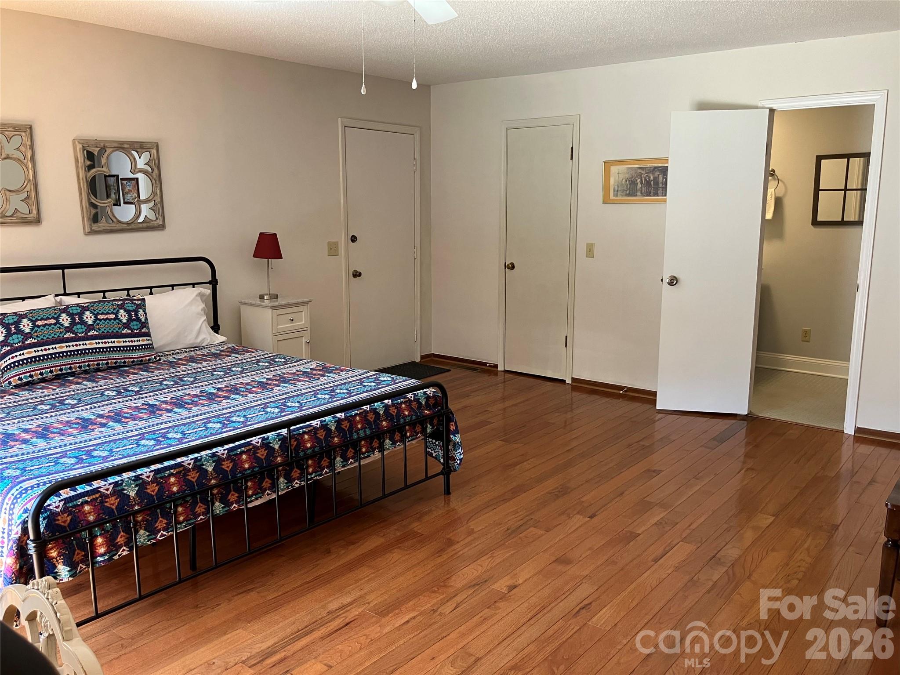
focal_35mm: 28
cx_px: 450
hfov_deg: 63.4
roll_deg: +0.0
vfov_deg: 49.7
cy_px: 338
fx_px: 728
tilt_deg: -8.8
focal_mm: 3.99
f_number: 1.8
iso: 100
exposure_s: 1/60
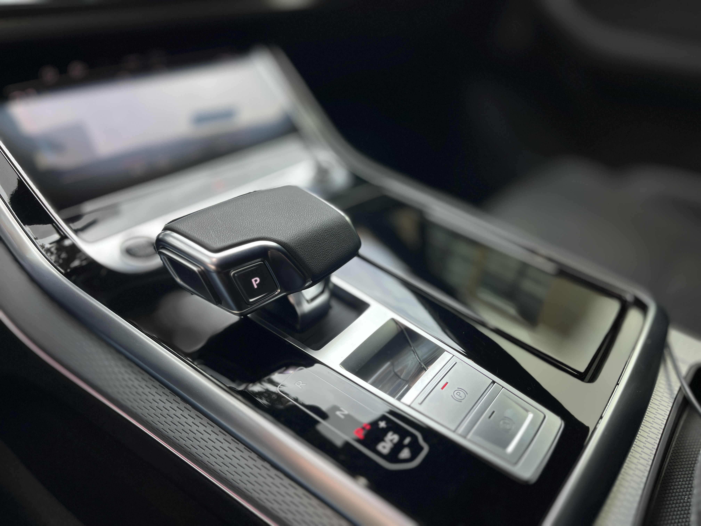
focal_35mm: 26
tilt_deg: -31.8
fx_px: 527
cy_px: 263
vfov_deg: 53.1
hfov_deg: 67.3
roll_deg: -5.2
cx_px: 350
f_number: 1.6
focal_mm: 5.1
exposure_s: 1/102
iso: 32
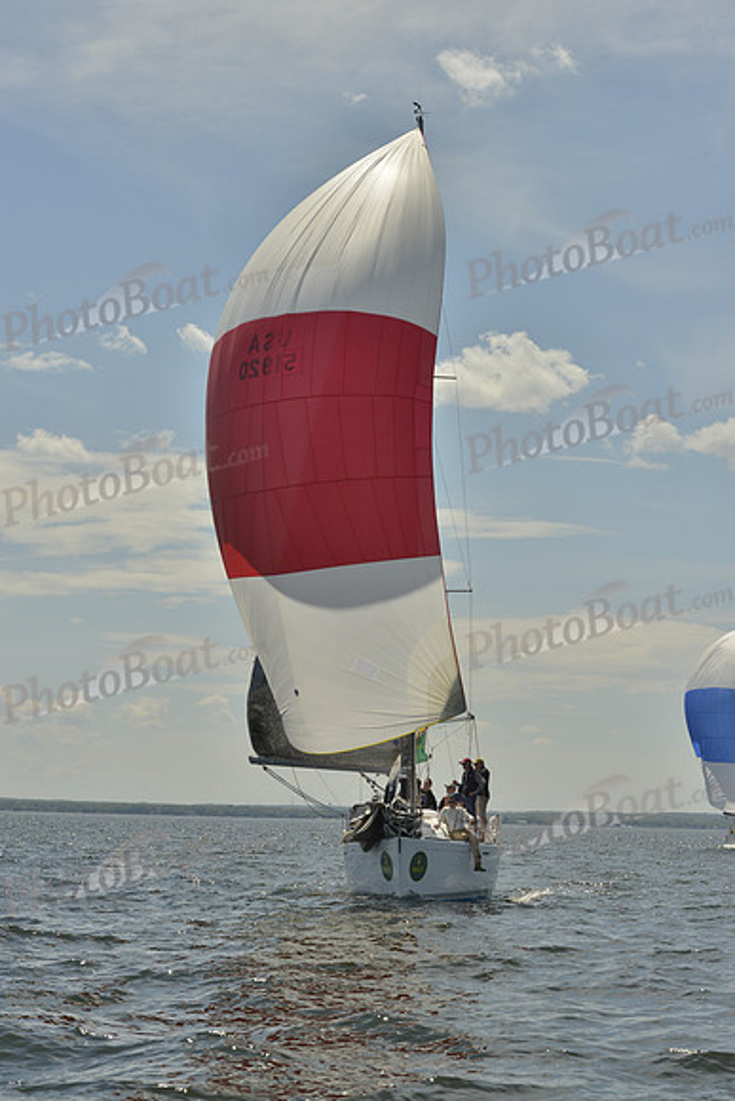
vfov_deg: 26.0
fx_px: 2387
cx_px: 368
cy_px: 550
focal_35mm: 78
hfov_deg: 17.5
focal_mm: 78
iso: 280
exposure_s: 1/1600
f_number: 10
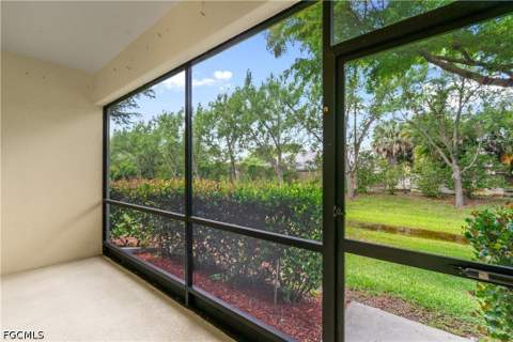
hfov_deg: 96.7
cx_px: 256
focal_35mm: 16
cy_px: 171
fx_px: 228
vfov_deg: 73.7
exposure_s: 1/80
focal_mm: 16
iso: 400
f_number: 8
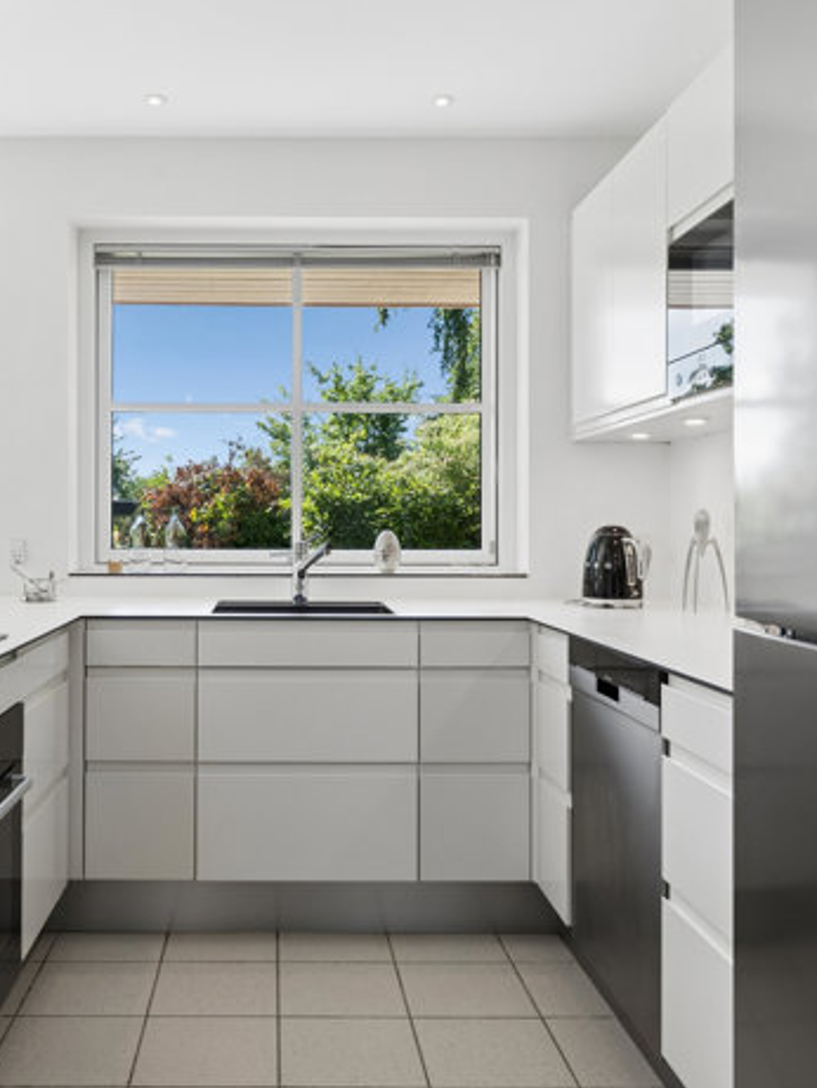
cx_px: 255
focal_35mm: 35
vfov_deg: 52.6
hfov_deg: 40.1
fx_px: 1101
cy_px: 527
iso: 200
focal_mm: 14
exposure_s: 1/60
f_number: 8
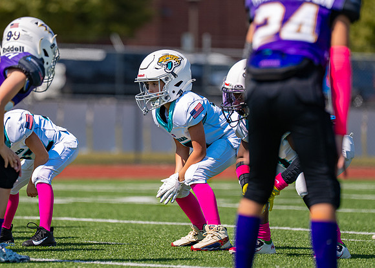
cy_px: 121
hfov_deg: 6.3
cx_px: 151
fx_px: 3381
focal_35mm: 318
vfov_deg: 4.5
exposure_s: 1/2500
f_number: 2.8
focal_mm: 200
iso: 100
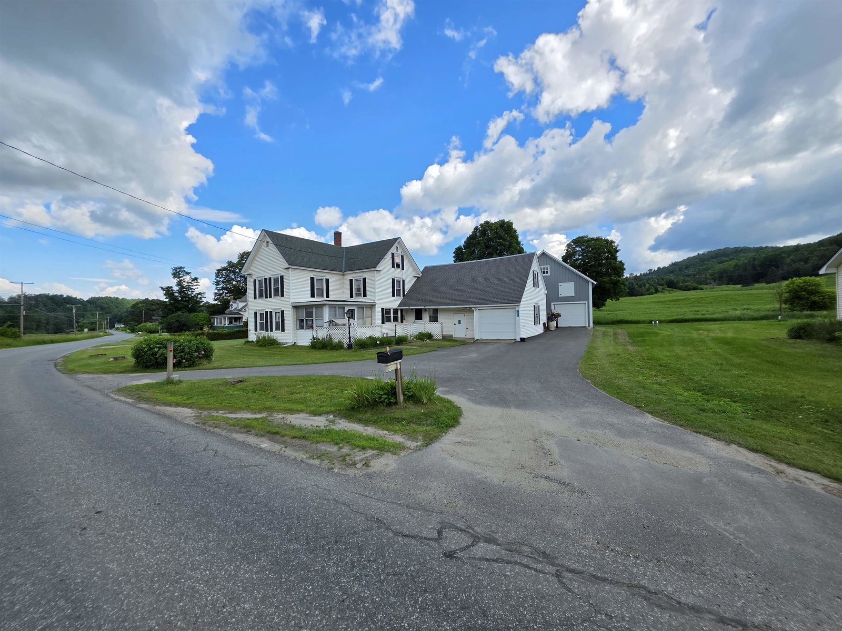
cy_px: 316
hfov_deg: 106.2
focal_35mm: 13
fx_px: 316
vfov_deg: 89.9
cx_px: 421
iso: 40
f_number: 1.9
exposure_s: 1/1304
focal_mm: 2.2
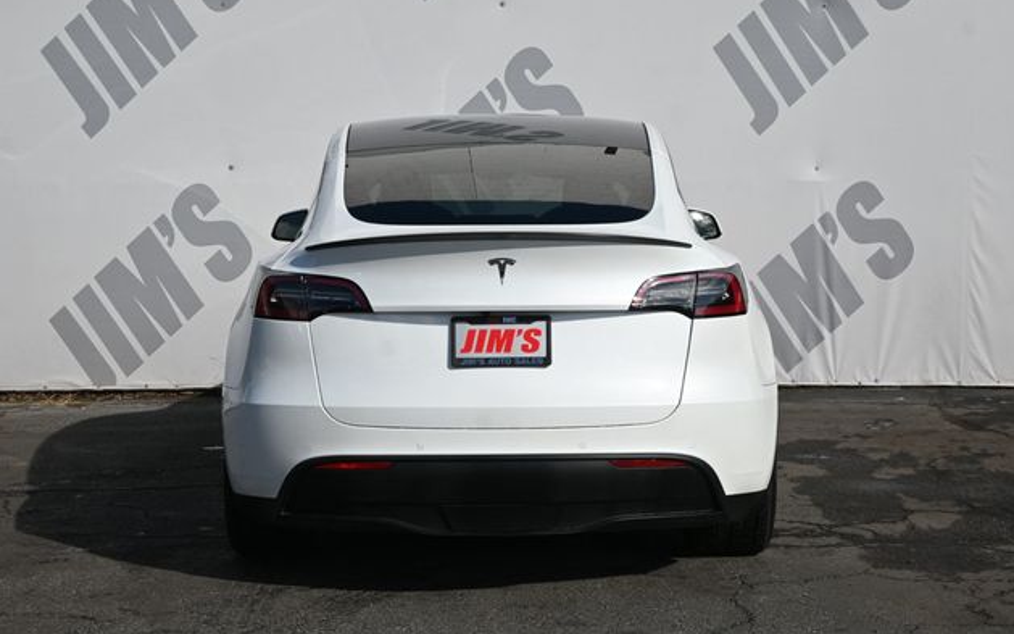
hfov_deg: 36.3
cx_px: 503
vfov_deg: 23.1
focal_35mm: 56
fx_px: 1547
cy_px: 297
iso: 100
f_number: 8
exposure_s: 1/500
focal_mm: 36
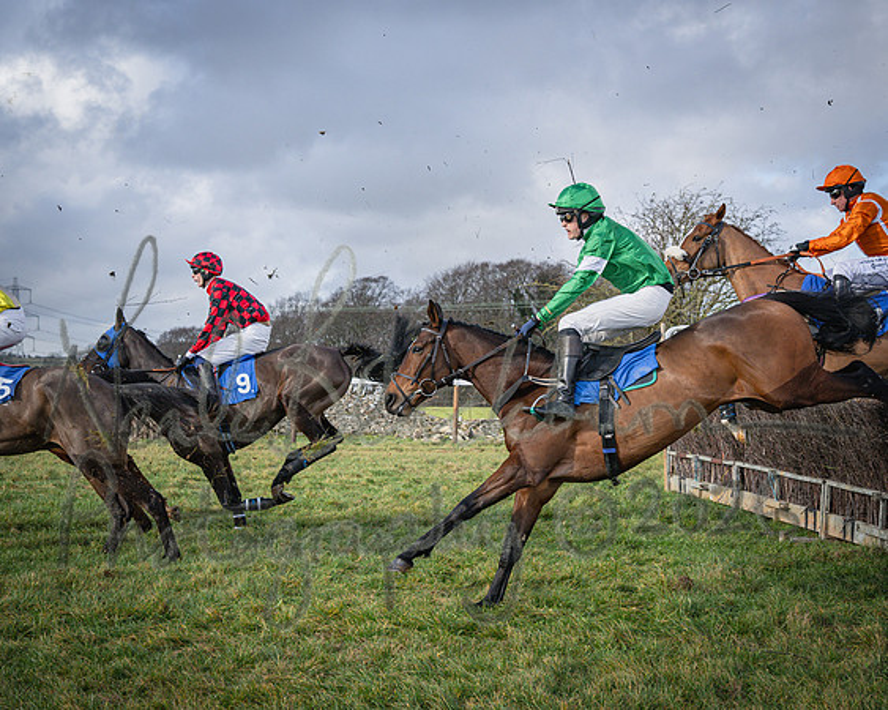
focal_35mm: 58
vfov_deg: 26.2
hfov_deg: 32.4
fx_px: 1520
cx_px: 552
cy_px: 458
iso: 400
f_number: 4
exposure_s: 1/1600
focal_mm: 35
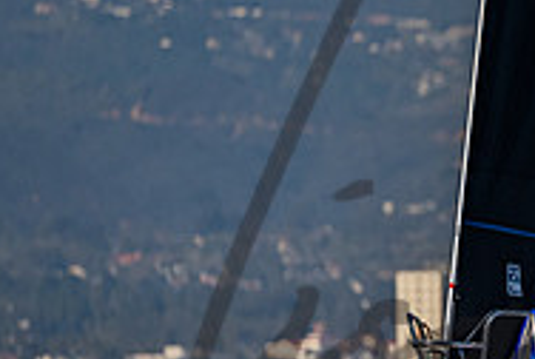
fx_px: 18412
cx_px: 846
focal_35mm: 1237
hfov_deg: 1.7
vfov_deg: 1.1
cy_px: 224
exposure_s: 1/5000
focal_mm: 300
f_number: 5.3
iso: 400
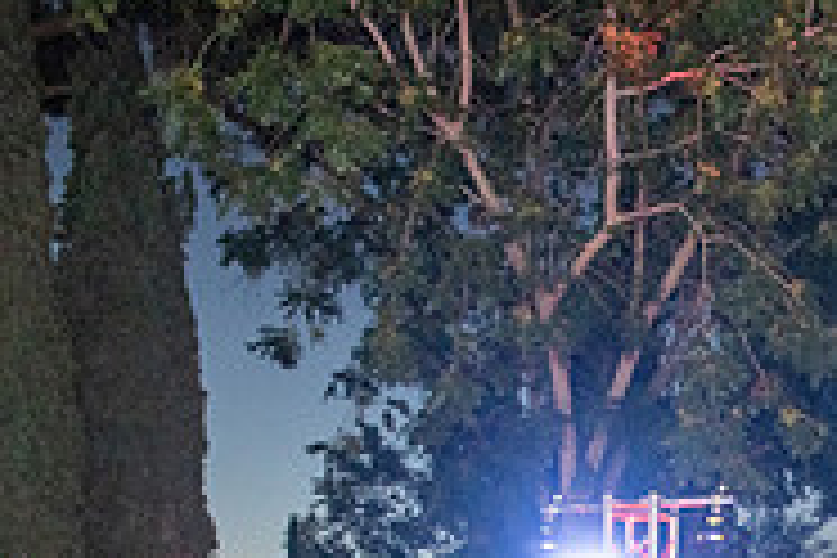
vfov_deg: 16.5
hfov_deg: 25.2
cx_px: 909
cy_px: 848
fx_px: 1744
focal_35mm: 75
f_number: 3.2
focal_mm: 24
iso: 1600
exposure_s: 1/100
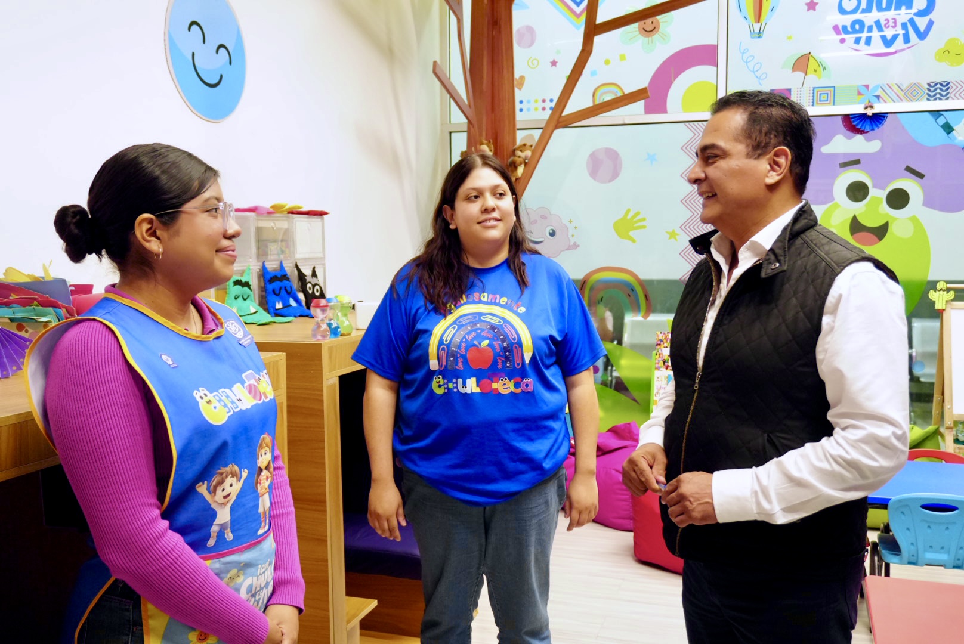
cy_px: 322
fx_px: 924
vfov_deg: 38.4
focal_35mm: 34
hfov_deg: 55.1
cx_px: 482
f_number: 4
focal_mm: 23
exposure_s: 1/80
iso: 2500
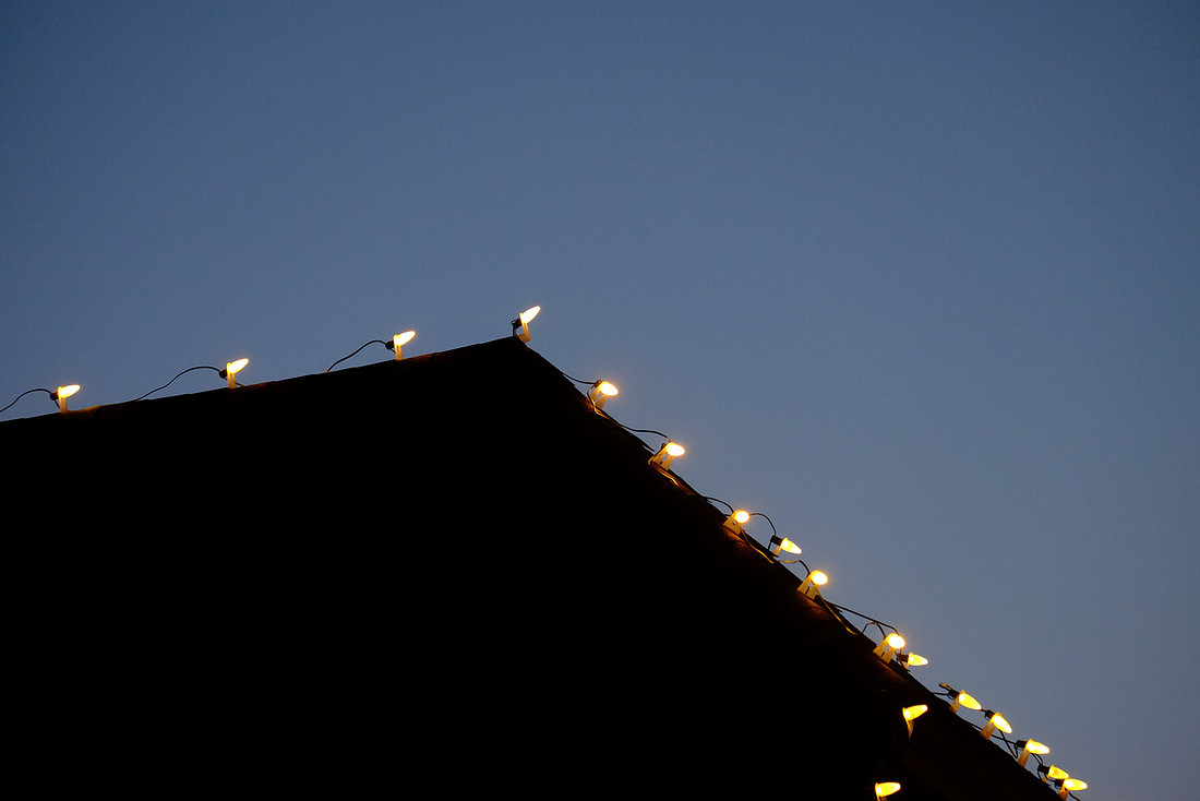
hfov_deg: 6.9
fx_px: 10002
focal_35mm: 300
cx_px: 600
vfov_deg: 4.6
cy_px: 400
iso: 1600
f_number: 6.4
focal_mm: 200
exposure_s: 1/17
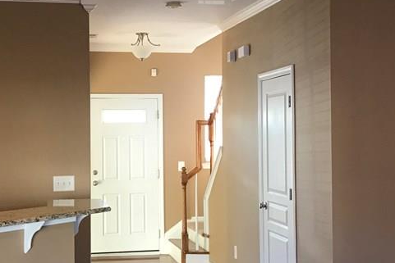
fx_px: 680
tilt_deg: +0.8
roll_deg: +1.0
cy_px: 134
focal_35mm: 62
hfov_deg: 32.2
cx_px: 145
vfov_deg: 21.9
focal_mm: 3.99
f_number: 1.8
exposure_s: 1/30
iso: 32
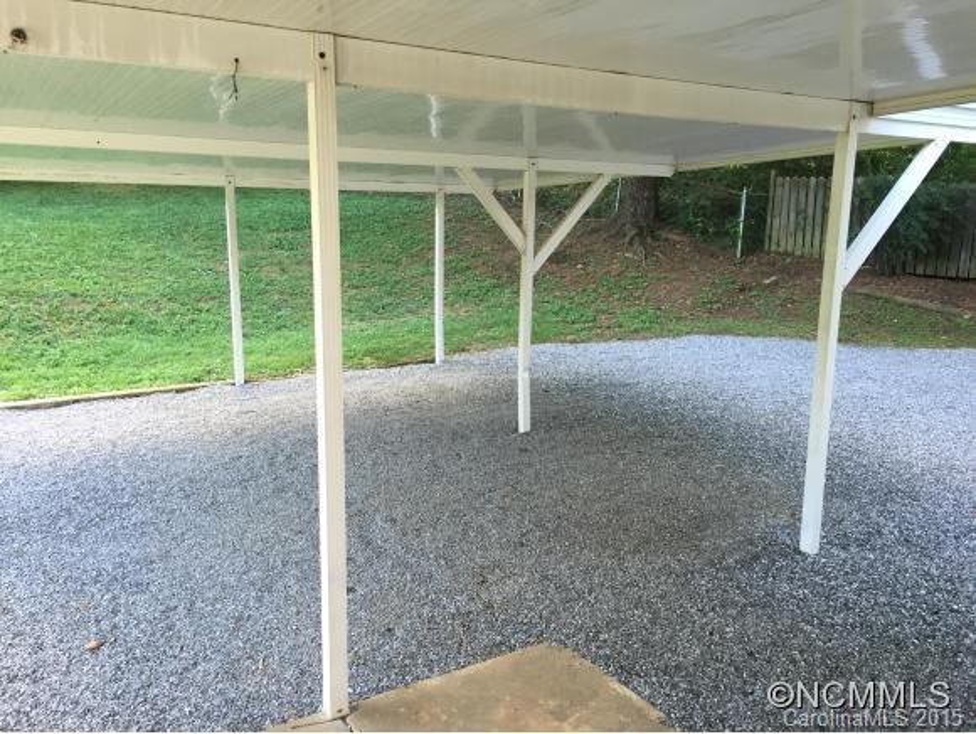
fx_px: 818
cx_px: 488
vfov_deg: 48.3
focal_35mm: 29
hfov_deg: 61.6
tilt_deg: -10.8
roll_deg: -1.1
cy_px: 367
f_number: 2.2
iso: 40
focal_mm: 4.15
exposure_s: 1/30
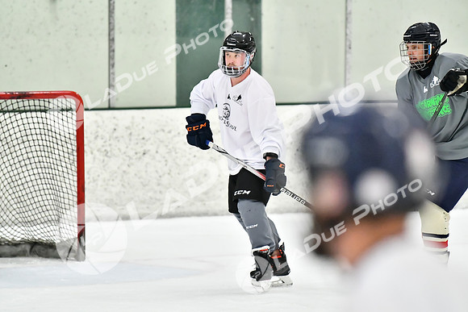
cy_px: 156
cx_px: 234
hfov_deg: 7.6
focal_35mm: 270
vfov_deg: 5.1
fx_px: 3511
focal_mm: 180
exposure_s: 1/1600
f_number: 2.8
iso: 6400
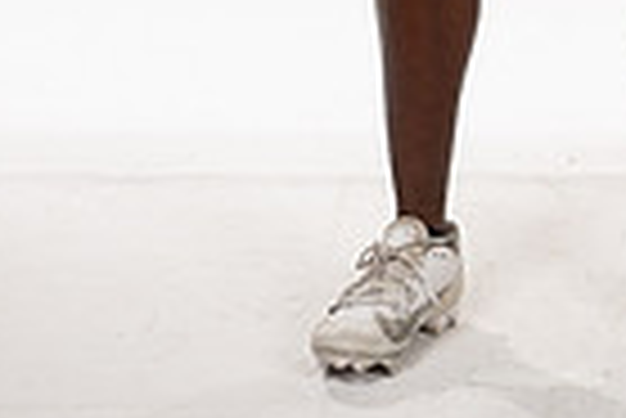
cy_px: -490
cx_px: 612
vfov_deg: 7.0
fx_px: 3272
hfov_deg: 10.8
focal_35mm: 188
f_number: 7.1
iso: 800
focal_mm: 58
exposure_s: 1/320
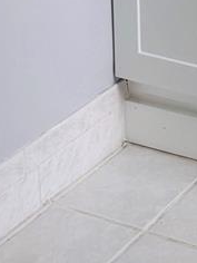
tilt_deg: -4.1
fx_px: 926
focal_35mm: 122
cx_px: 435
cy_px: -325
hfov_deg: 10.7
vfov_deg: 13.1
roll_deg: +0.4
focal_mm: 6.76
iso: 100
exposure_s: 1/121
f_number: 1.78
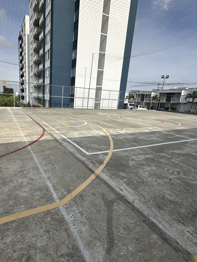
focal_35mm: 19
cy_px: 131
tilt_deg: -14.1
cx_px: 72
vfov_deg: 84.7
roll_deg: -3.1
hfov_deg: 67.5
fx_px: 144
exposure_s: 1/3125
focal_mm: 2.22
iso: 50
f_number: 2.2
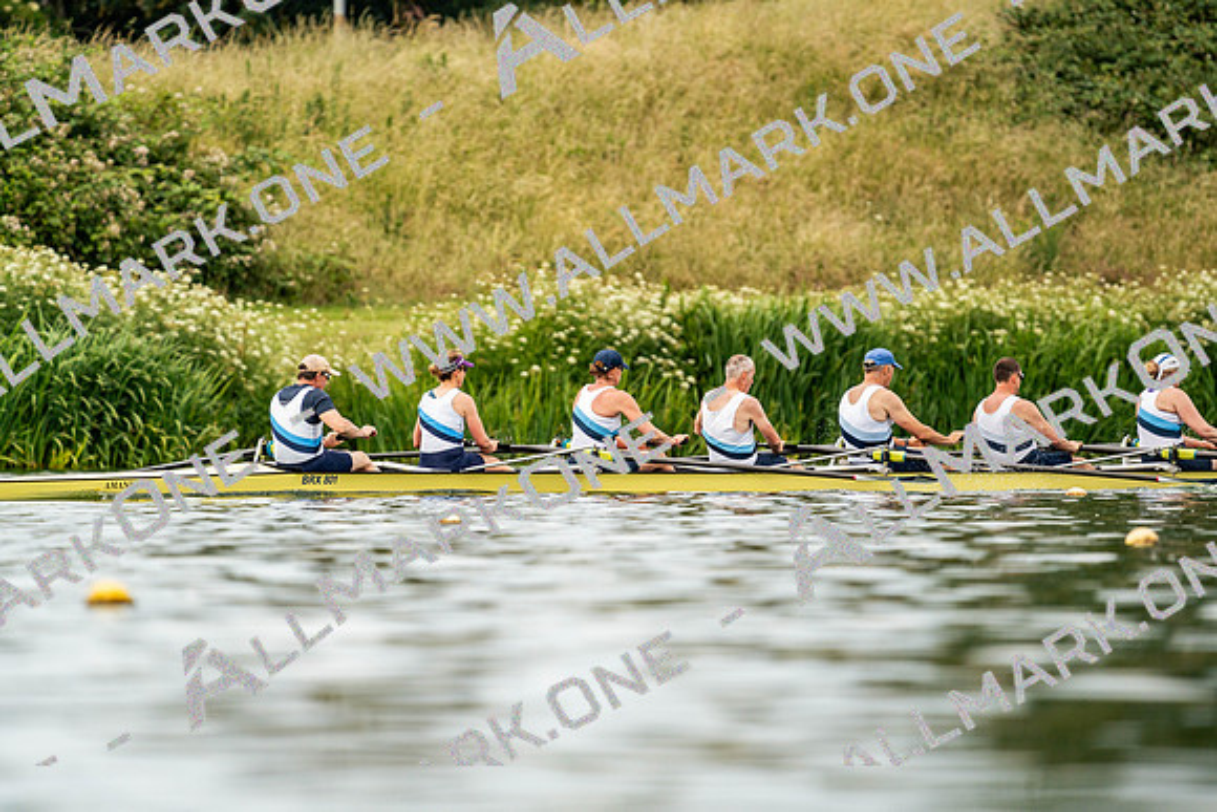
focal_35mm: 600
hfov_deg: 3.4
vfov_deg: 2.3
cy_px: 406
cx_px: 608
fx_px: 20287
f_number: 6.3
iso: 500
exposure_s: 1/2000
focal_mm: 600
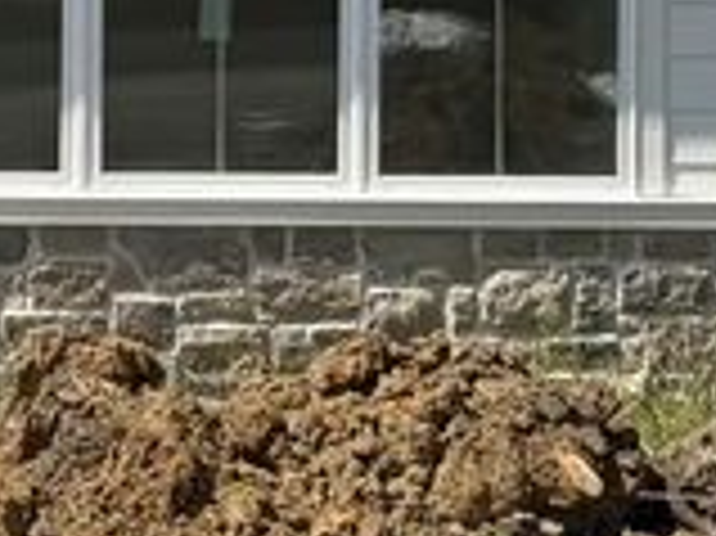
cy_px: -482
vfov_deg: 9.1
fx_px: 3204
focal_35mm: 155
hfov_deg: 11.9
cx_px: -518
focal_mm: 6.76
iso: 80
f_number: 1.78
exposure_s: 1/5319
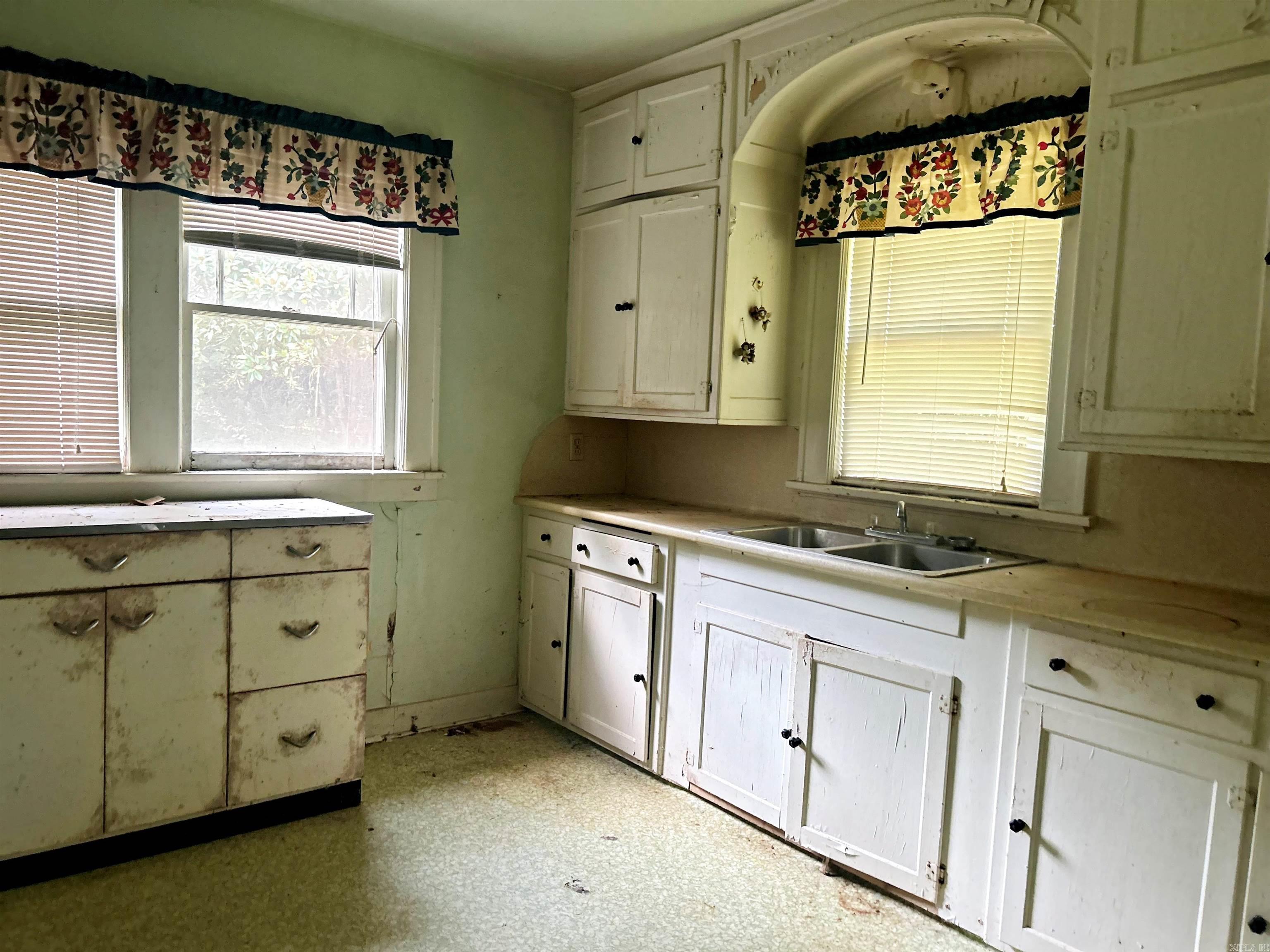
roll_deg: -2.4
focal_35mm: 26
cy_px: 476
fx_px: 954
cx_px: 635
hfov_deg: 67.3
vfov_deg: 53.1
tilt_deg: -4.6
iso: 250
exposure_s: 1/60
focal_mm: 5.7
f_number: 1.5
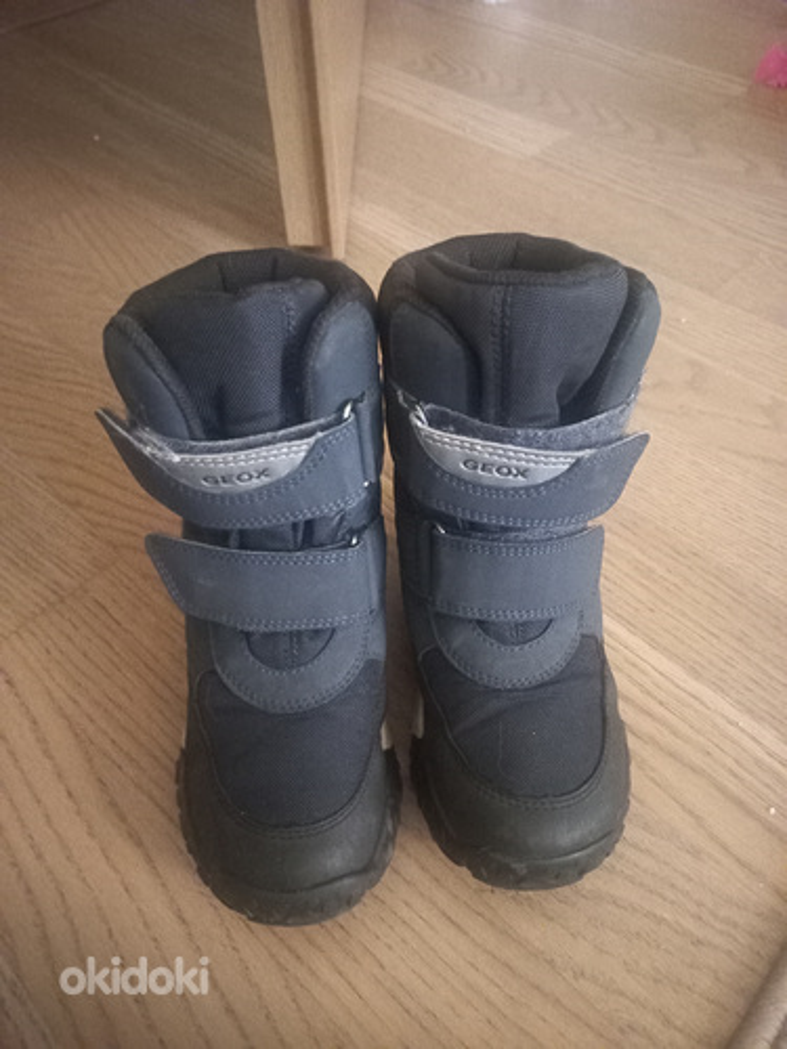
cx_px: 394
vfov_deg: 69.4
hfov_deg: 54.9
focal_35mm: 25
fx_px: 758
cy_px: 524
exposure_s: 1/16.7
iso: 5000
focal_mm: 4.6
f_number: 1.8
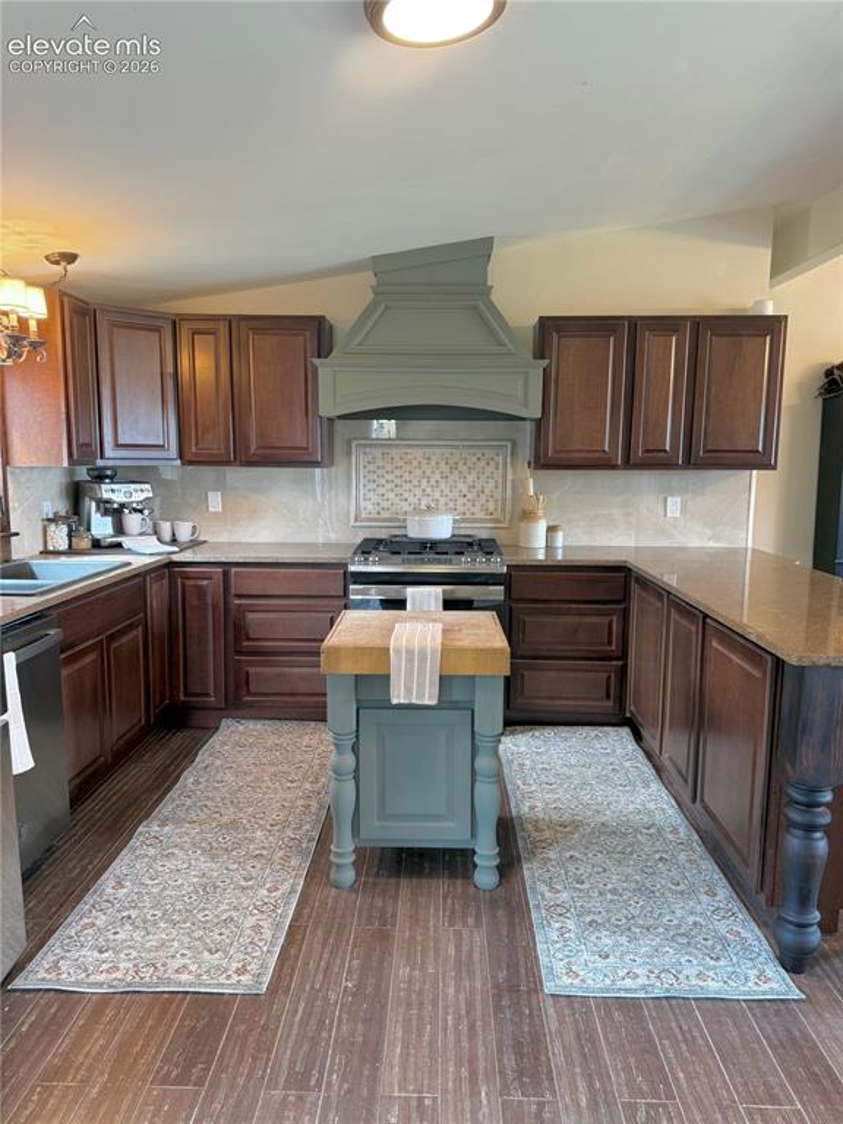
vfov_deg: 71.6
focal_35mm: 24
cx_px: 422
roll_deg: -0.3
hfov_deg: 56.8
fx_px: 779
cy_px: 562
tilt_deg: -7.4
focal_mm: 6.76
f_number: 1.78
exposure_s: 1/60
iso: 125
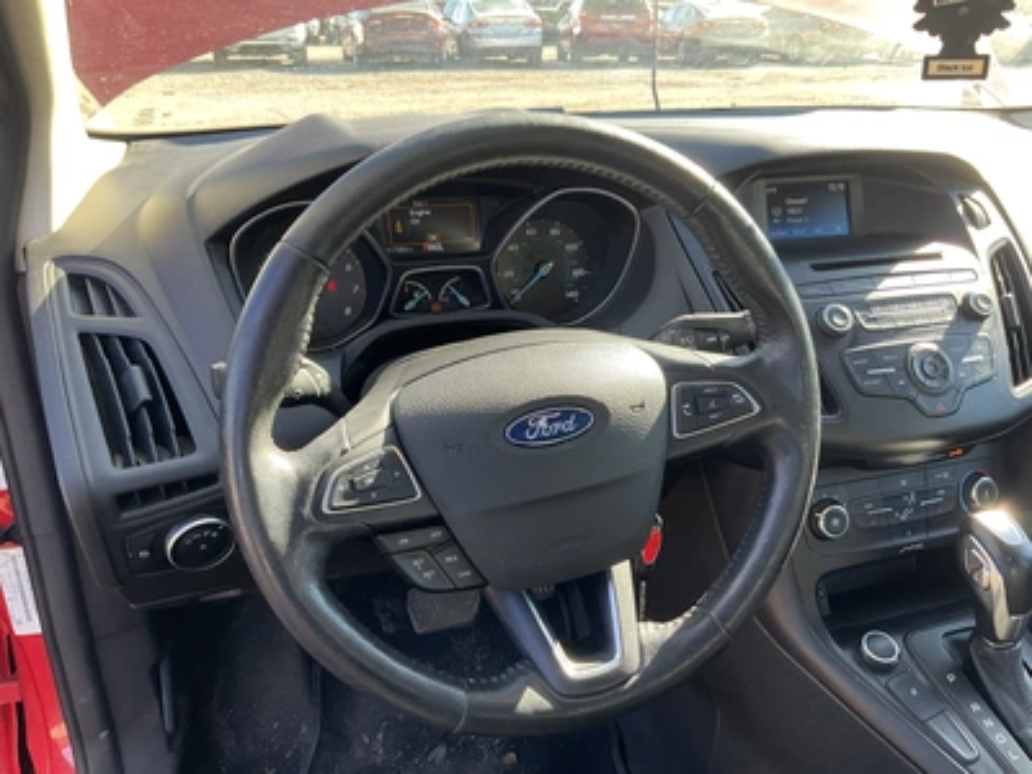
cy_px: 387
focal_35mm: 29
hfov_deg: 61.7
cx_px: 516
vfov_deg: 48.2
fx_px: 865
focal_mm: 3
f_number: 1.8
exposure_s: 1/122
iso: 40
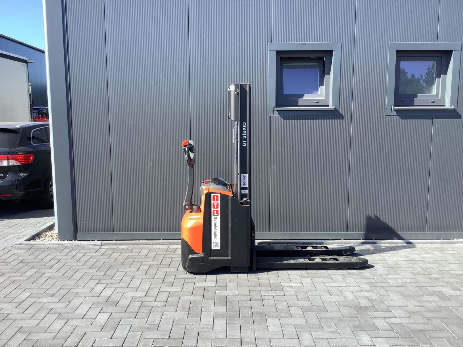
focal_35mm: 31
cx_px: 232
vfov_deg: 45.4
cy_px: 174
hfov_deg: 58.4
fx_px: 415
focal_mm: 3.3
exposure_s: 1/372
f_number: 2.4
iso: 25
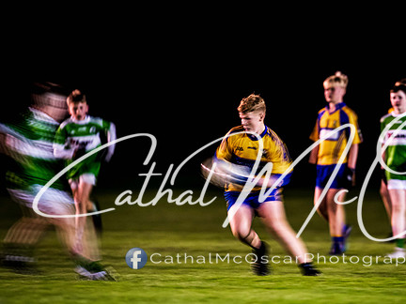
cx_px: 273
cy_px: 152
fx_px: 6251
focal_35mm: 533
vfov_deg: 2.8
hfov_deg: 3.7
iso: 2000
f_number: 2.8
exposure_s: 1/15
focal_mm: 400
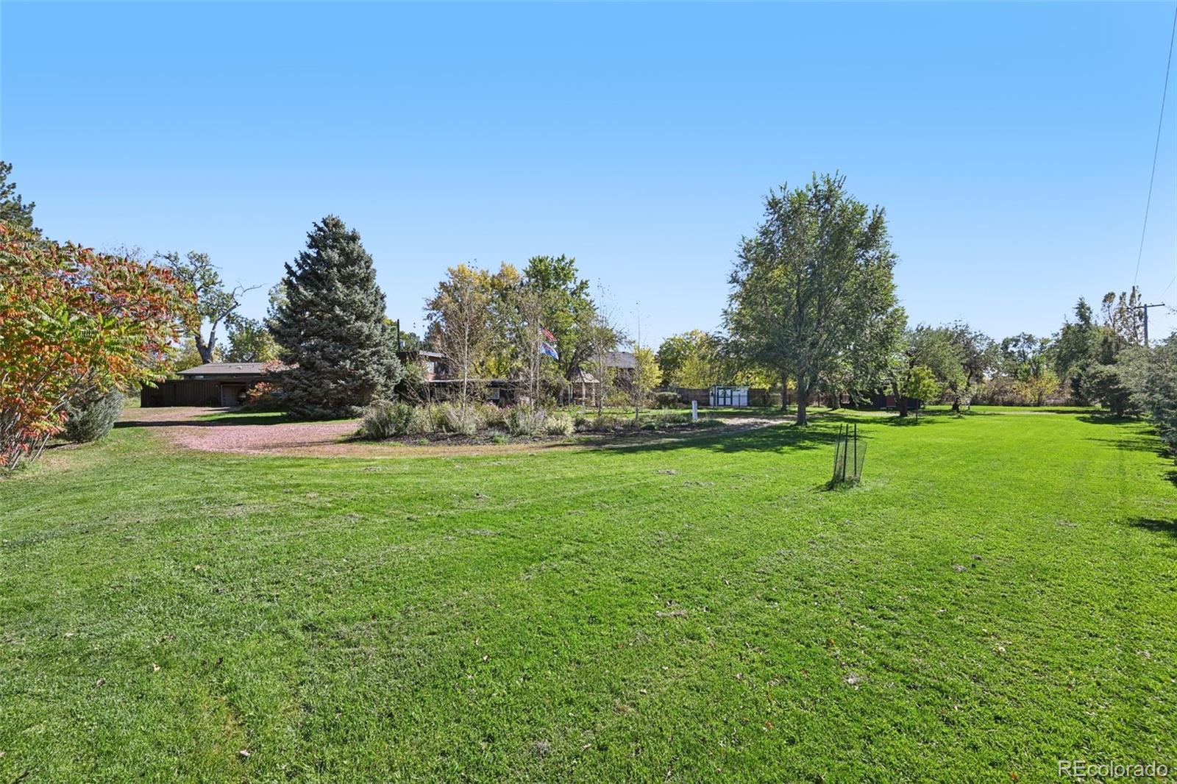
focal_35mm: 14
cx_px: 588
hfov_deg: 104.3
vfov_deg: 81.2
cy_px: 392
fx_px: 458
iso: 64
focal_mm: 14
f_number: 7.1
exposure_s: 1/100
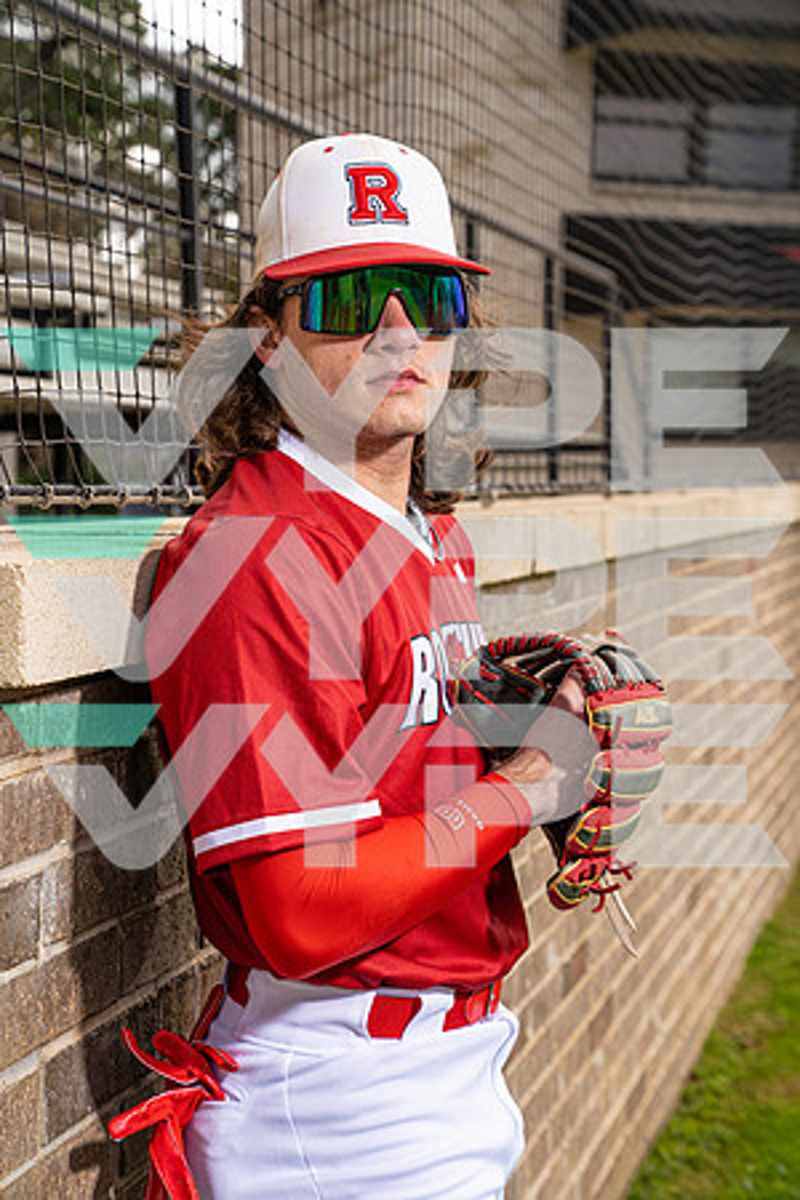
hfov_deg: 19.5
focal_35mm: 70
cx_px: 400
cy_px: 600
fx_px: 2333
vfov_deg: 28.8
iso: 100
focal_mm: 70
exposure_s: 1/250
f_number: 6.3
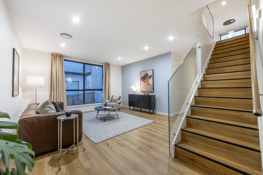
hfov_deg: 104.3
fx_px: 102
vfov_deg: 81.2
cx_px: 132
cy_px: 88
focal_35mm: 14
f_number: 5.6
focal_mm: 14
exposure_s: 1/4
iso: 125
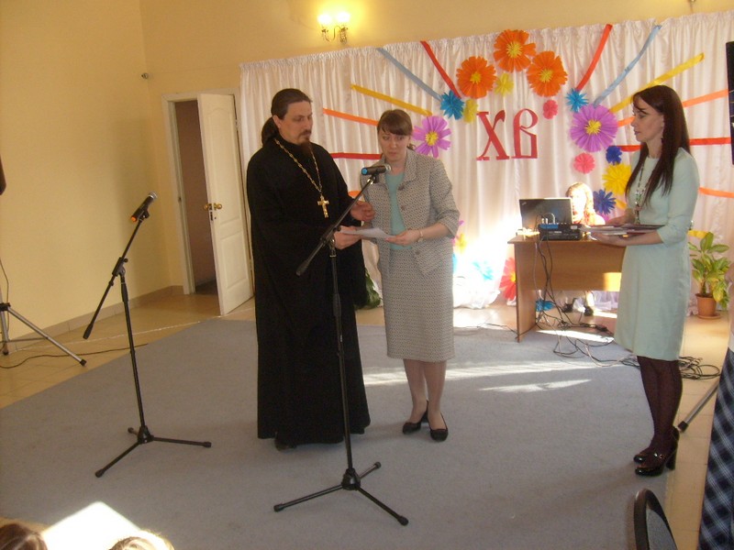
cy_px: 275
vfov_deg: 40.7
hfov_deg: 52.6
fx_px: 742
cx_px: 367
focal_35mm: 35
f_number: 2.8
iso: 100
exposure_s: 1/45
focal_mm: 5.8
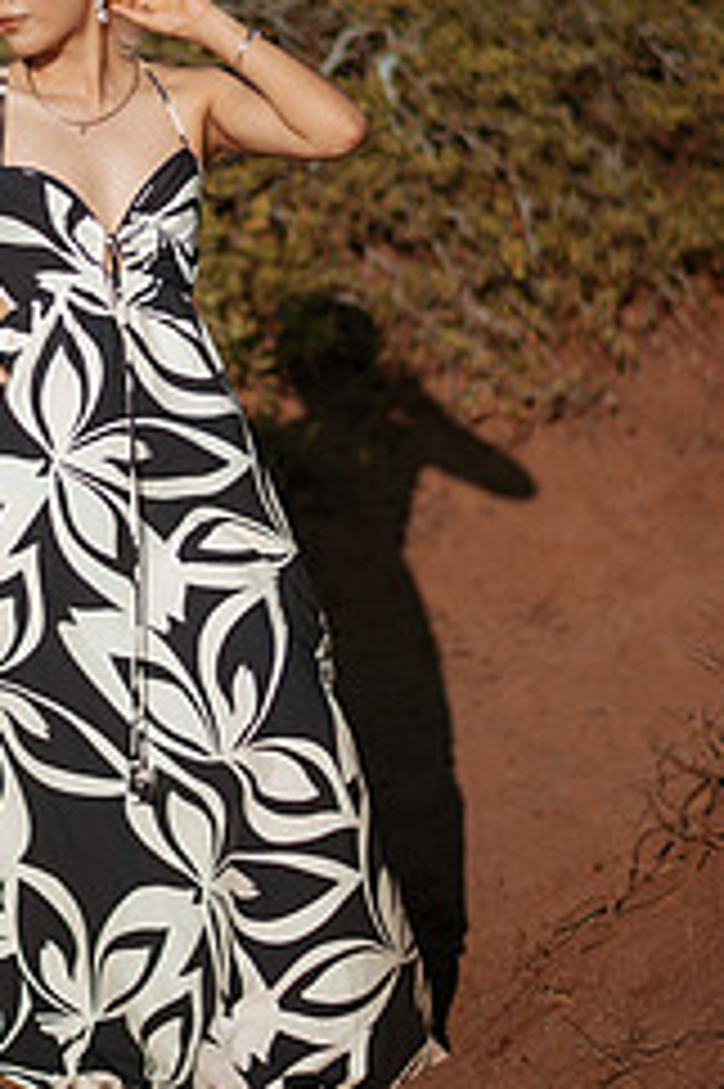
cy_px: 315
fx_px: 3262
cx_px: 207
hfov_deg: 12.6
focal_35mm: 108
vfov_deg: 18.8
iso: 50
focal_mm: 58
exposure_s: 1/8000
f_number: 1.4
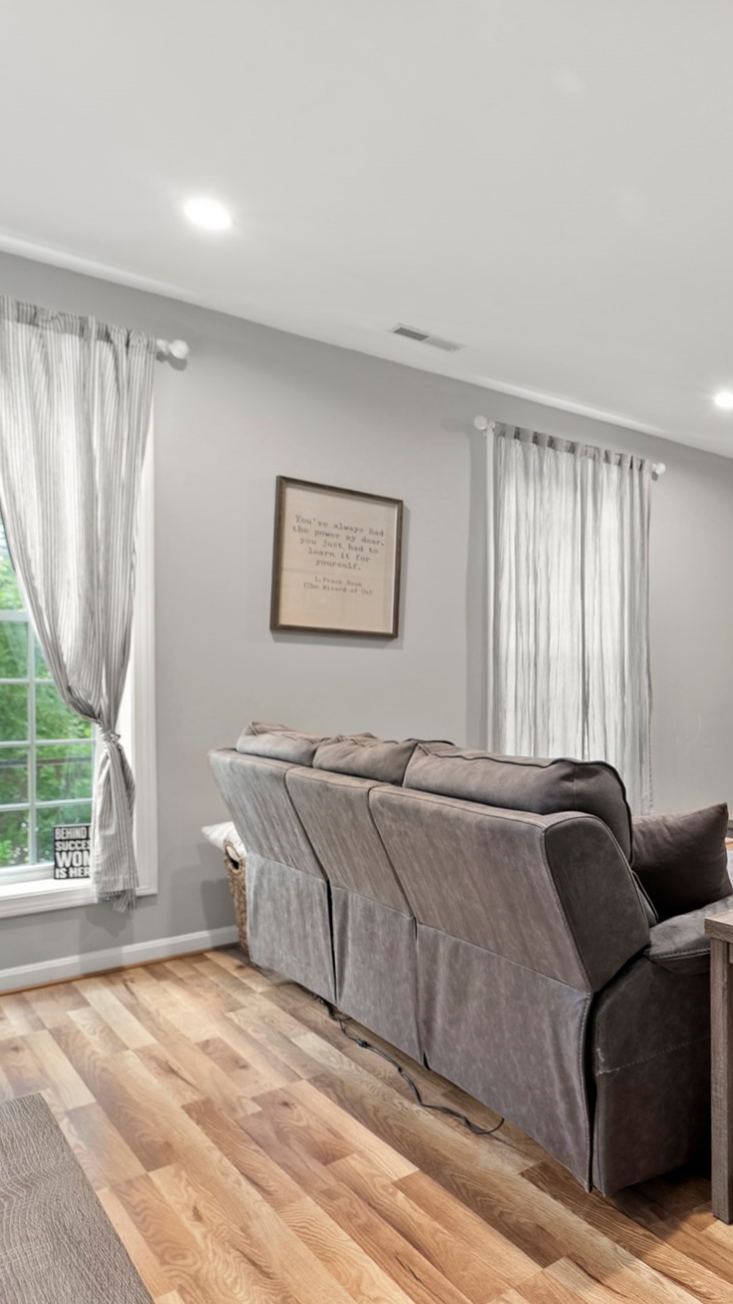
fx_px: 795
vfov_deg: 78.7
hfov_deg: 37.4
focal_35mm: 23
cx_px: 880
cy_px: 673
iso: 100
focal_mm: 14
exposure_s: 2
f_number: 7.1
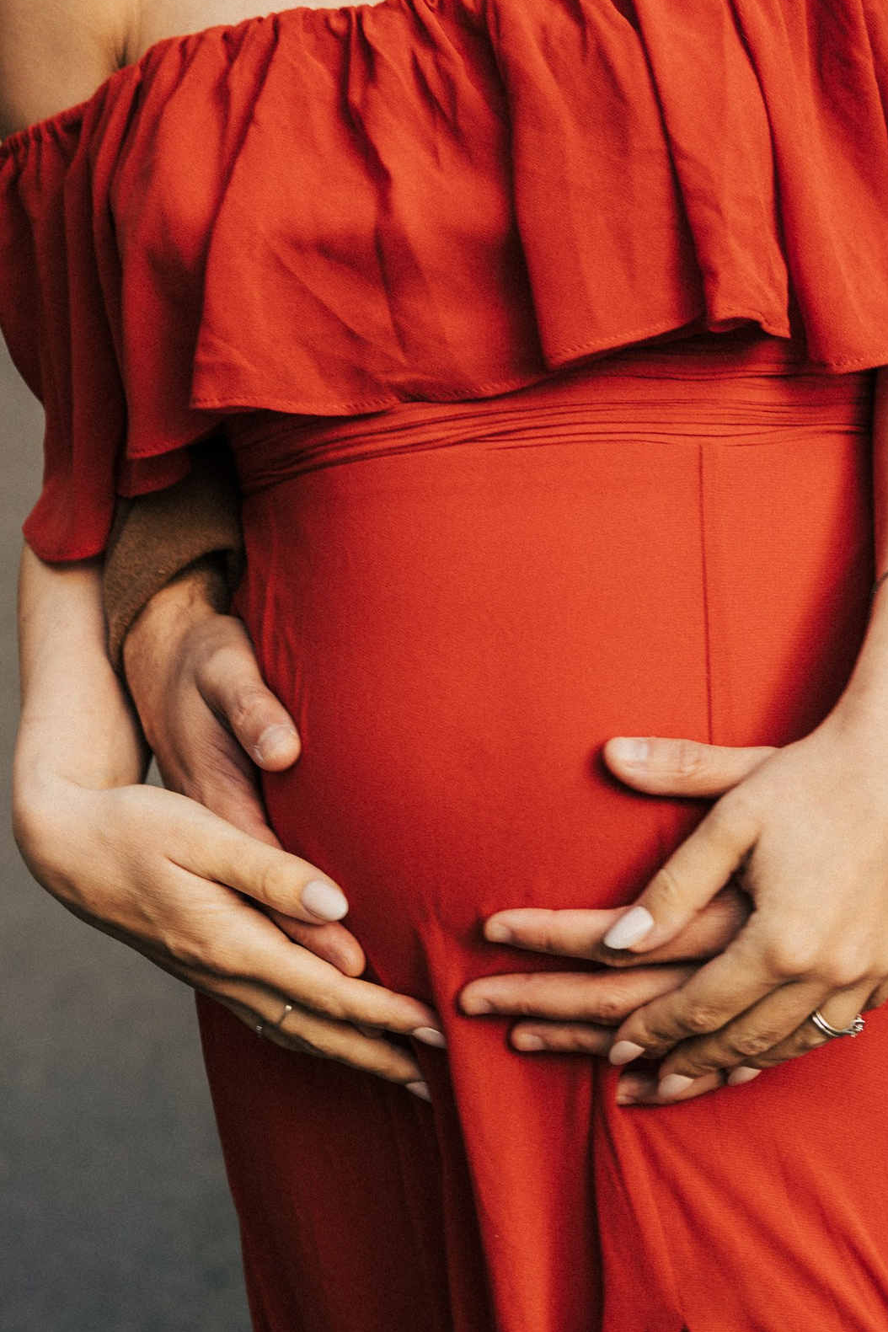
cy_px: 351
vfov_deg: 23.7
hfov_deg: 16.0
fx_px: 3145
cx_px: 654
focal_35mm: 85
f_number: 2.8
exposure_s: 1/160
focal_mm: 35
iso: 80
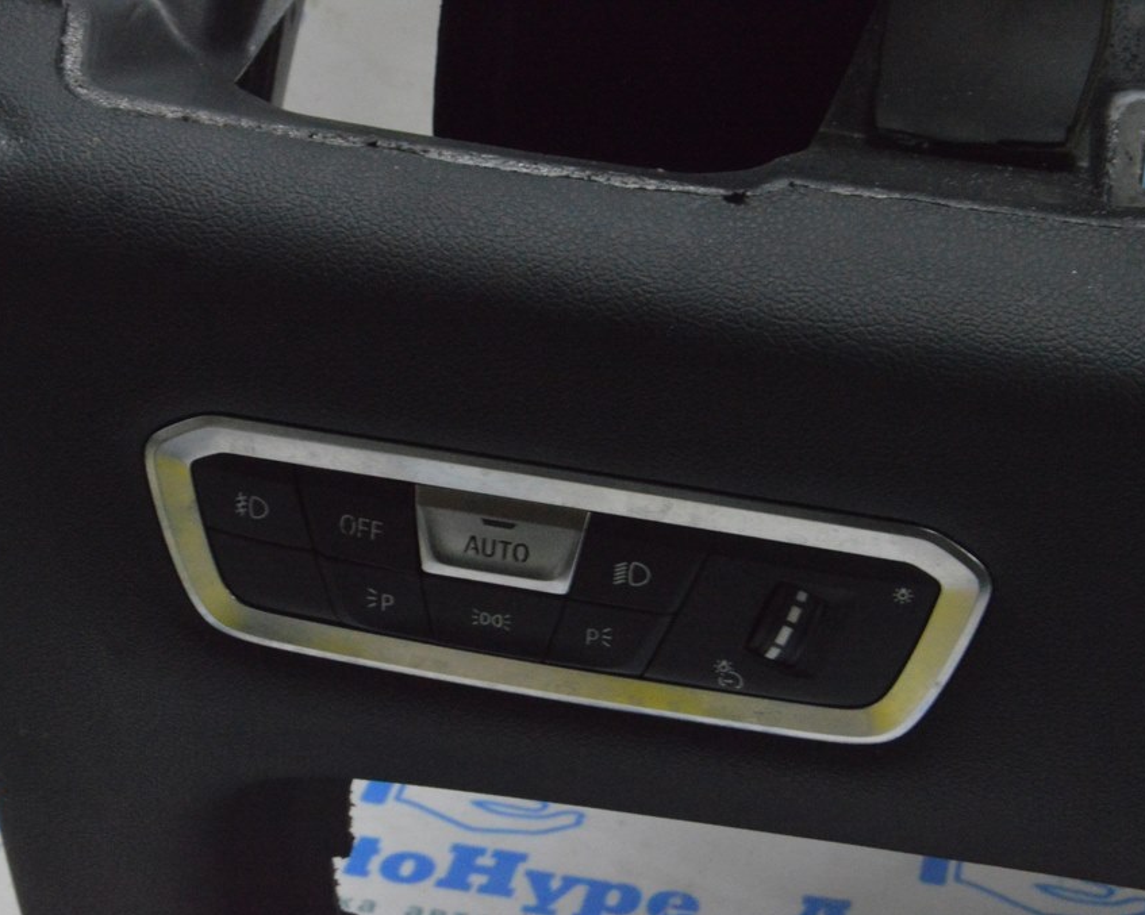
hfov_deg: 20.5
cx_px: 504
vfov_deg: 16.4
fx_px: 3170
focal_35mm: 94
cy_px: 459
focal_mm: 55
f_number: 20
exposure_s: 1/20
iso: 6400
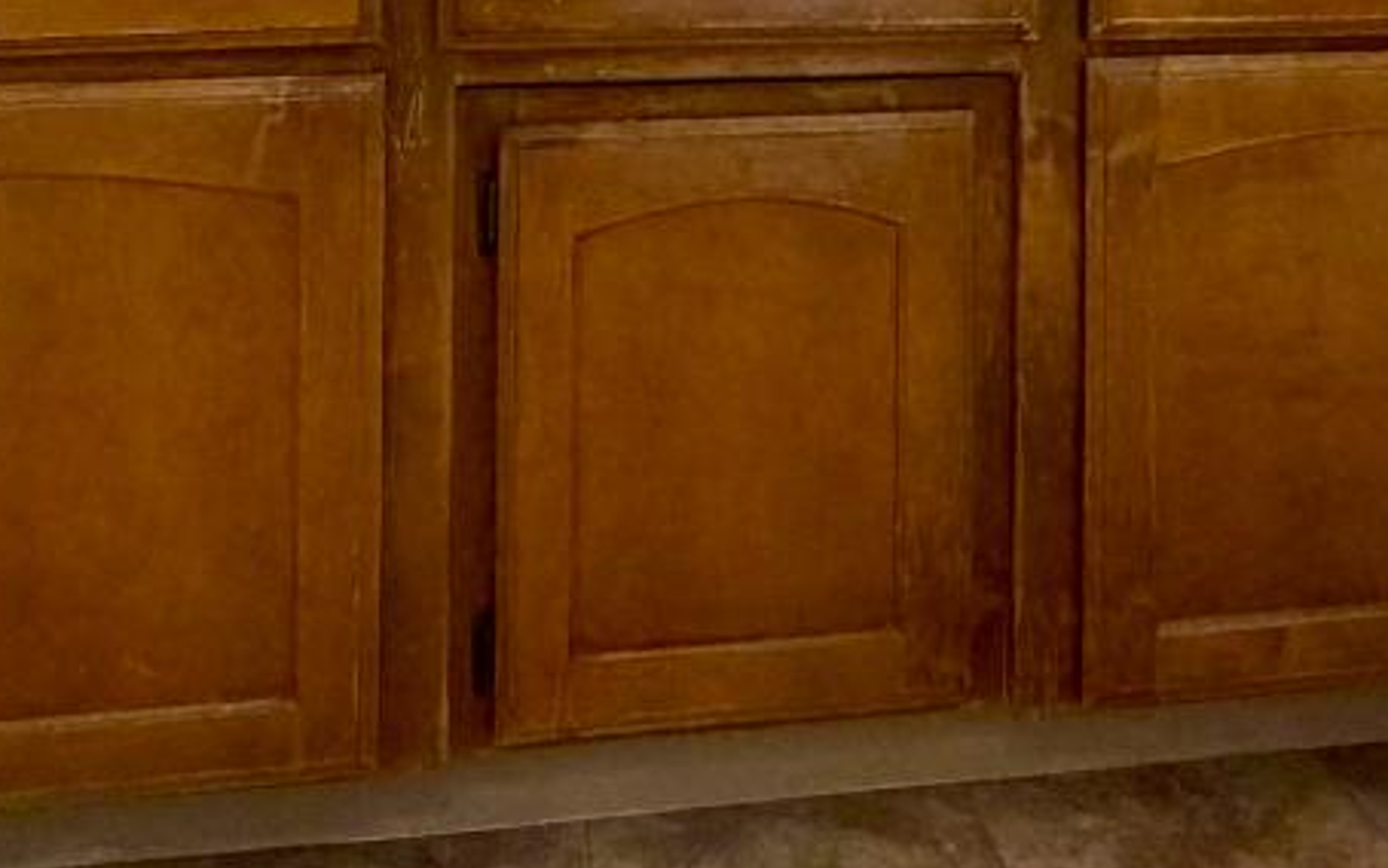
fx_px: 1854
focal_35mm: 49
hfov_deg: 41.0
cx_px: 783
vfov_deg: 23.0
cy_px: -298
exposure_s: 1/120
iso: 200
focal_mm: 2.22
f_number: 2.2
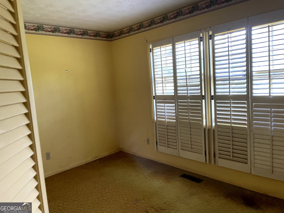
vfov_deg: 53.1
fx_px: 213
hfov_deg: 67.3
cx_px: 142
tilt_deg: -8.1
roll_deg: +5.6
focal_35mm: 26
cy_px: 106
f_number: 1.6
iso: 160
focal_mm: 4.2
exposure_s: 1/60
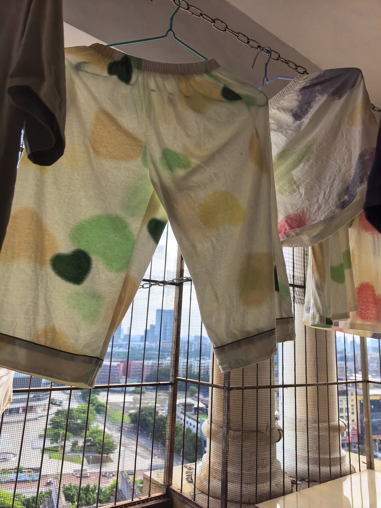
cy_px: 254
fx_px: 352
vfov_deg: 71.6
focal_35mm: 24
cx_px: 190
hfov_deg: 56.8
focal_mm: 6.98
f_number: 2
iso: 160
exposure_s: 1/2188
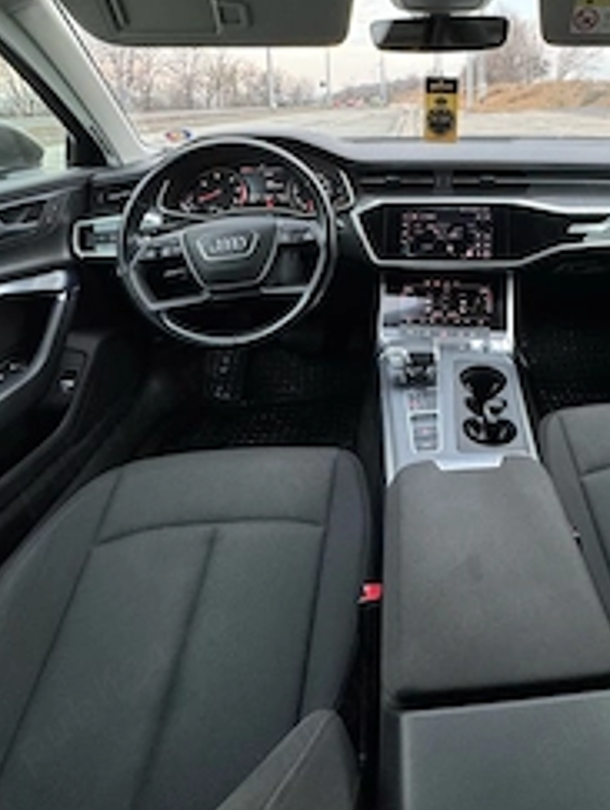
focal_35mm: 23
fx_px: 539
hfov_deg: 56.5
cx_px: 447
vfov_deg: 69.2
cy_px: 207
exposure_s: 1/62
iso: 320
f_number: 2.2
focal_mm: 2.22
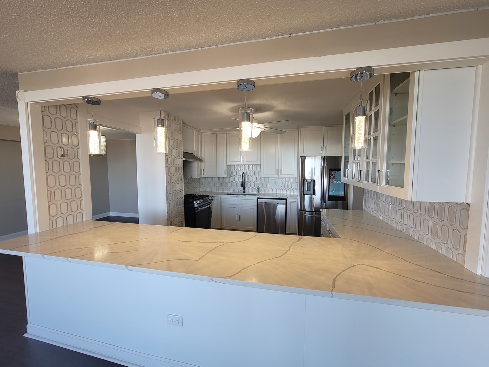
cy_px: 184
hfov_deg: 106.2
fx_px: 184
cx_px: 244
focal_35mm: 13
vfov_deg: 89.9
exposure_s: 1/60
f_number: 2.2
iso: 80
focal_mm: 2.2
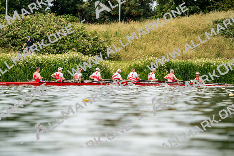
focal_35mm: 422
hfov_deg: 4.9
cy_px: 78
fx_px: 2744
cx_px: 117
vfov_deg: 3.3
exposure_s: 1/2000
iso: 400
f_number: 6.3
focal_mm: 422
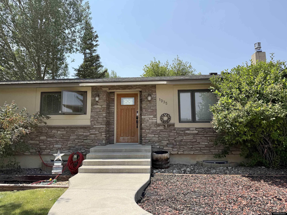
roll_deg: +0.6
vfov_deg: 56.8
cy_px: 108
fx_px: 199
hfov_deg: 71.6
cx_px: 144
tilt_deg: +6.9
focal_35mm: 24
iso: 80
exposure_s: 1/4673
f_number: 1.78
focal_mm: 6.76
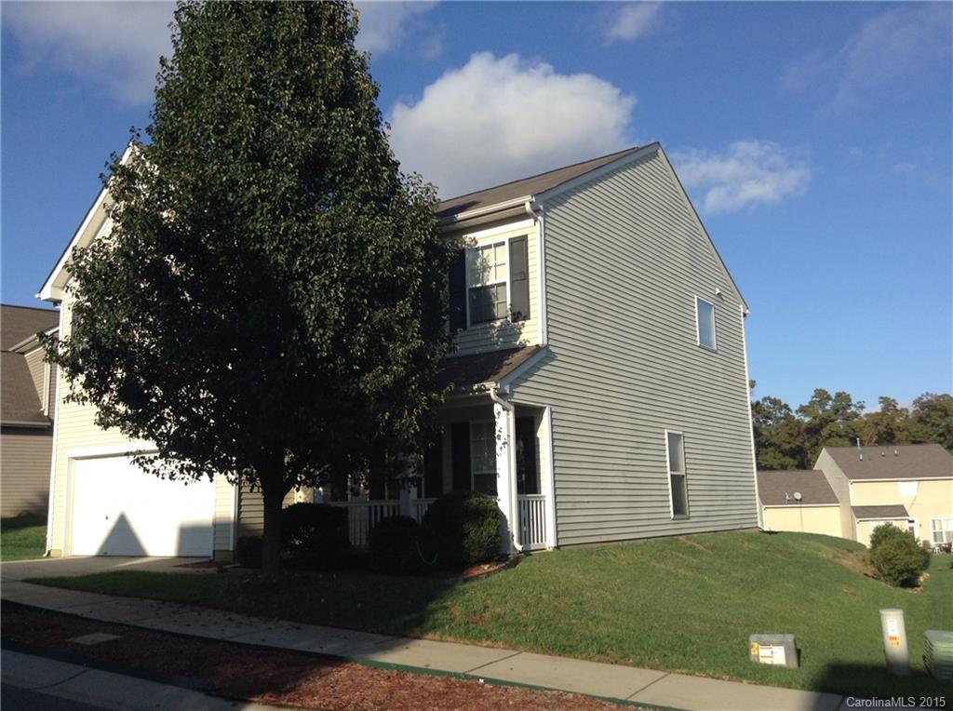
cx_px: 476
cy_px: 356
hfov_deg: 55.4
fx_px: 907
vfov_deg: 42.8
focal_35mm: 33
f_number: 2.4
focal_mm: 3.3
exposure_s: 1/1114
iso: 25
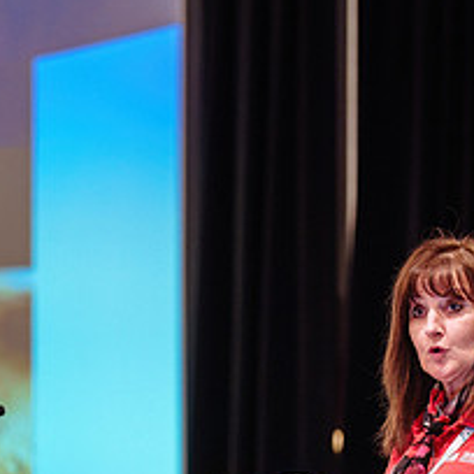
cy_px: 438
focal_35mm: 327
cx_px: 228
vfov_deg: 5.3
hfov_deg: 5.4
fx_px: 5066
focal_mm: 135
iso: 1600
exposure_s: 1/100
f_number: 2.8
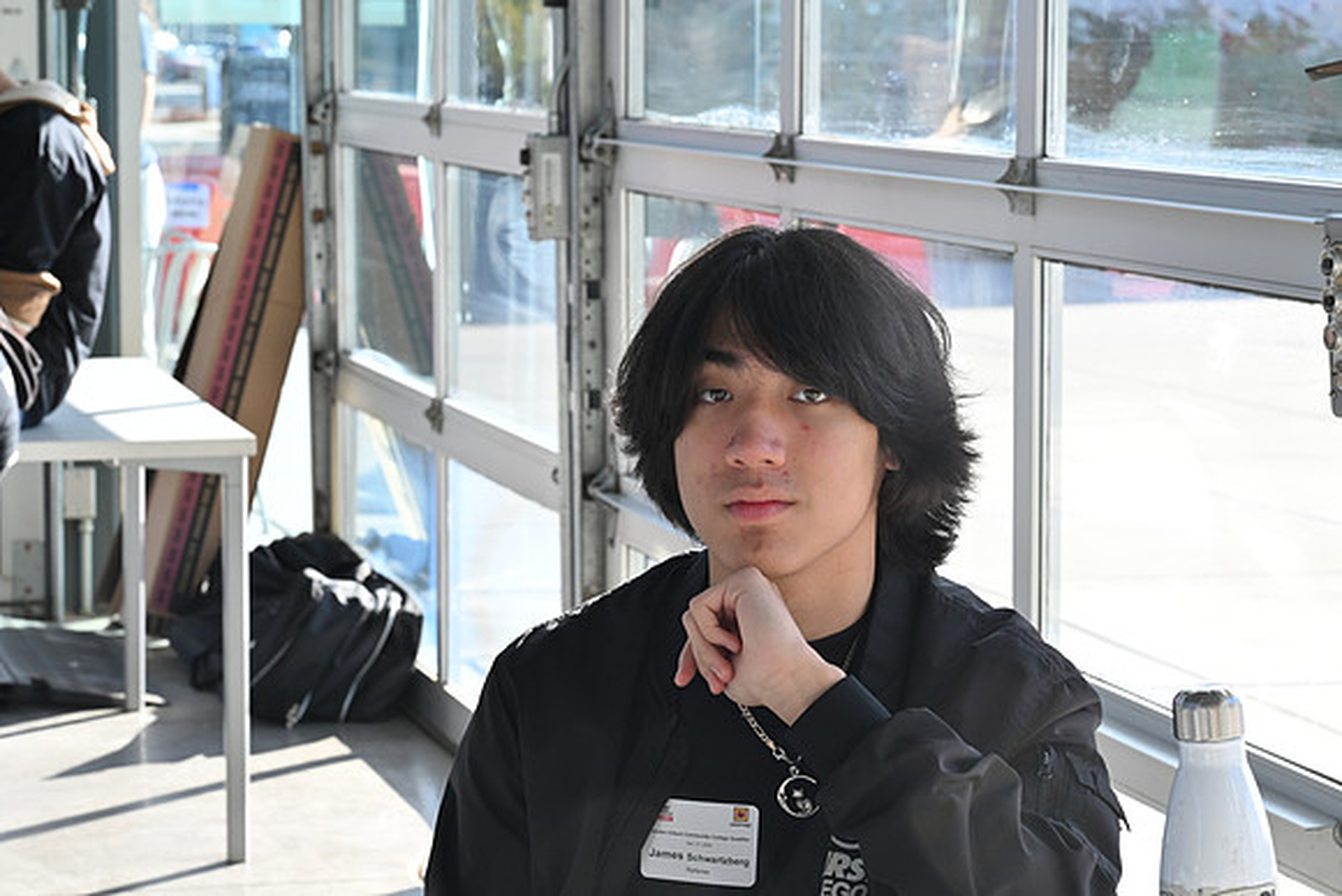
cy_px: 448
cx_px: 671
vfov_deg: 14.0
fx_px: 3654
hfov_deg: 20.8
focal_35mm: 98
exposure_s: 1/60
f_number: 14
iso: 500
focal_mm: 98
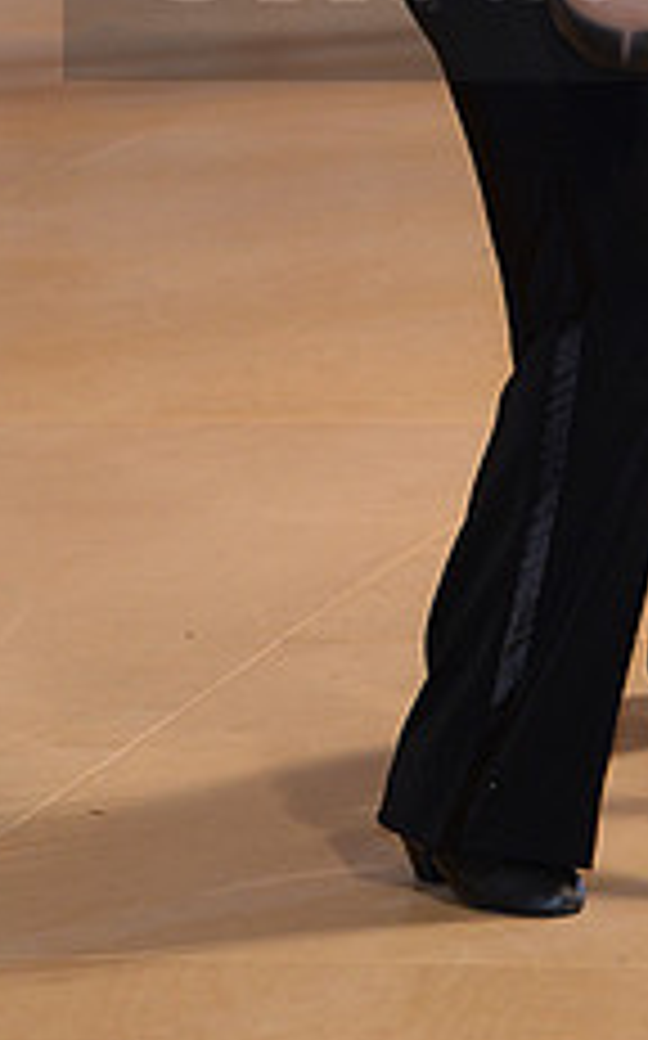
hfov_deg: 4.3
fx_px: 8691
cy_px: -68
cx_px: 686
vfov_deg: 6.8
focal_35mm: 307
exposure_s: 1/250
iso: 1250
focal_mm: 120
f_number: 5.6
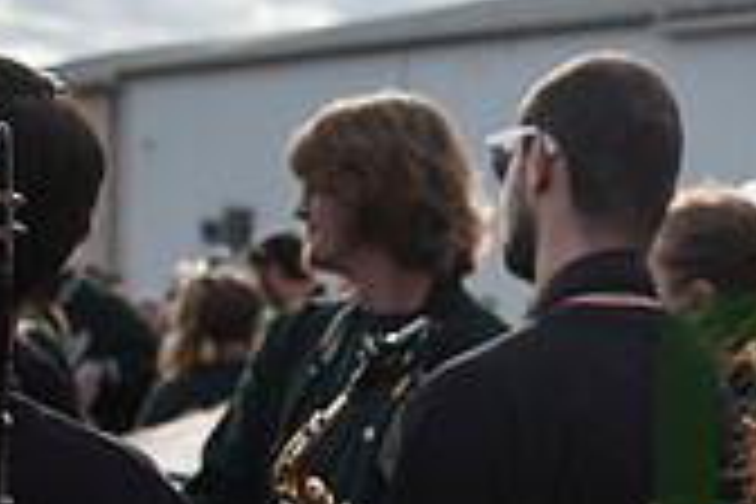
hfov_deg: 21.9
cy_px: 502
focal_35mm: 83
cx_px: 994
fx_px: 1743
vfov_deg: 16.1
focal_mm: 24
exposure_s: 1/2000
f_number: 2.8
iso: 250
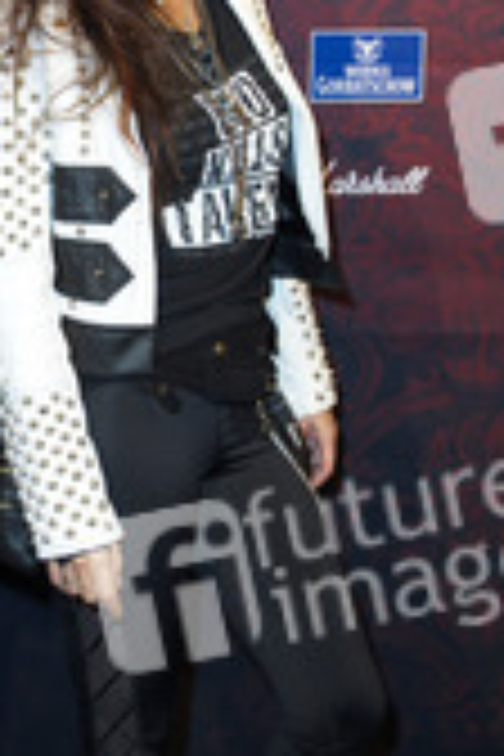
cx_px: -88
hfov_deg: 18.8
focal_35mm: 69
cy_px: 342
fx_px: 1449
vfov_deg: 29.2
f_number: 5
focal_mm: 29
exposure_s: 1/250
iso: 500
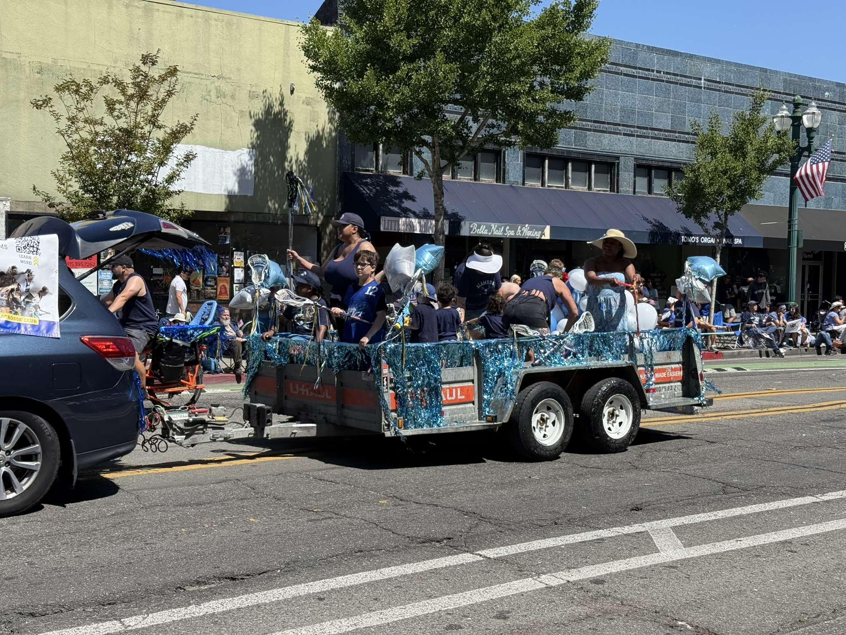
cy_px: 318
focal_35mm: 48
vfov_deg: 30.3
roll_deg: -1.1
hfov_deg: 39.7
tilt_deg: -2.4
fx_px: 1173
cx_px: 423
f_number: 1.78
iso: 80
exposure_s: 1/3378
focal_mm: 6.76
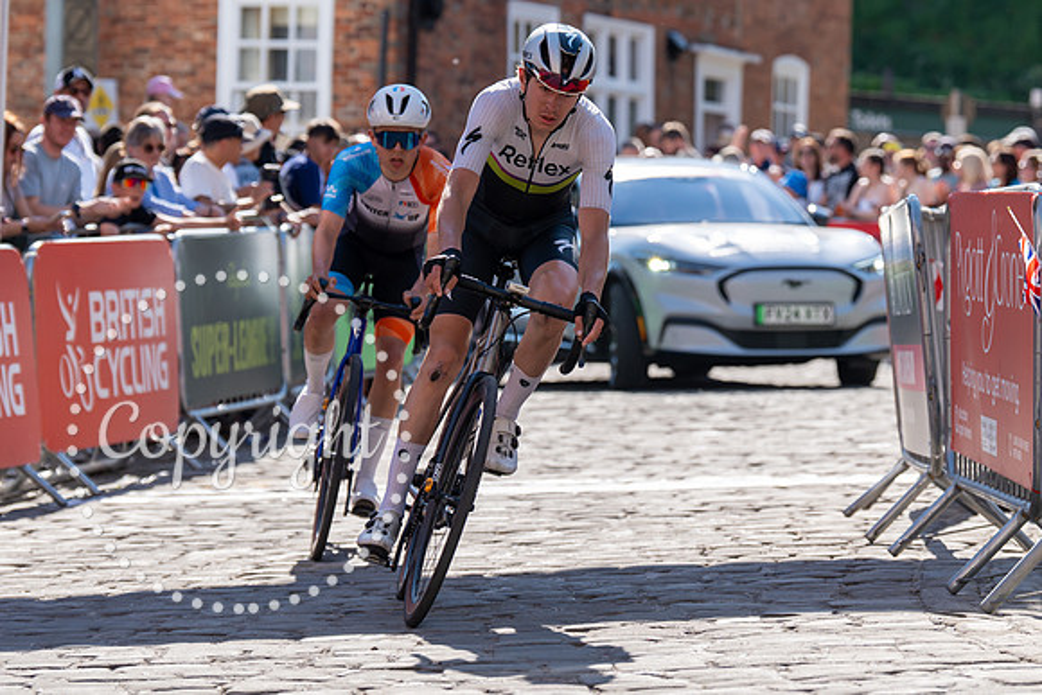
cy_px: 235
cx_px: 588
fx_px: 4436
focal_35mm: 153
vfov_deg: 9.0
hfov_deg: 13.4
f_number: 3.5
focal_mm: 114
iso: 125
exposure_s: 1/1000
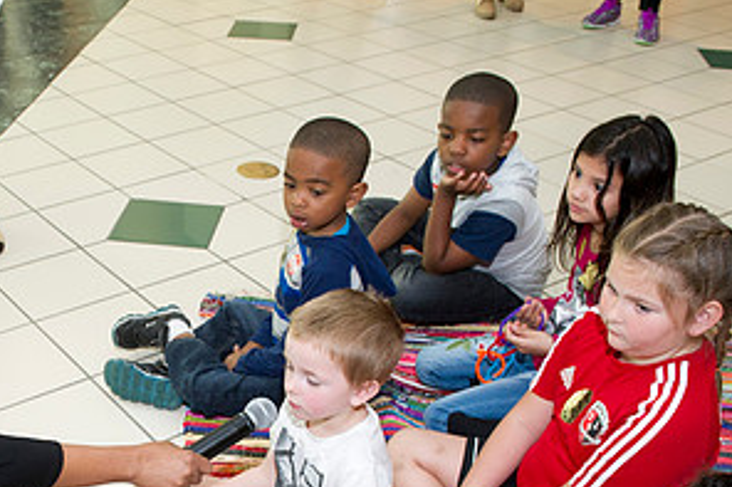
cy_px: 445
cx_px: 153
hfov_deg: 40.3
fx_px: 955
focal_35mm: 47
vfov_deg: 27.5
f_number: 5.6
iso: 1250
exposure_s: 1/250
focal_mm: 24
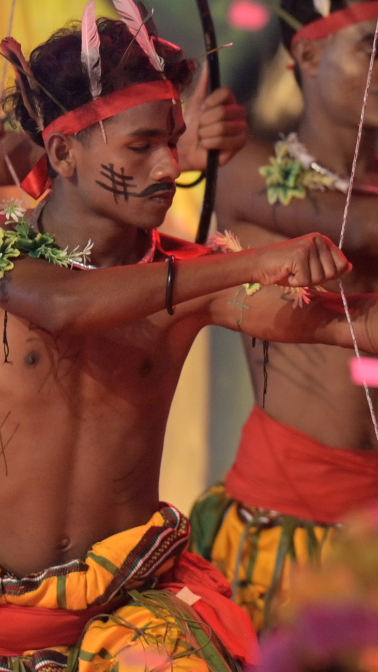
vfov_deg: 2.2
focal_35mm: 974
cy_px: 158
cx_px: 804
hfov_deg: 1.2
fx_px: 17360
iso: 400
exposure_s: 1/200
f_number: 2.8
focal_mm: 200
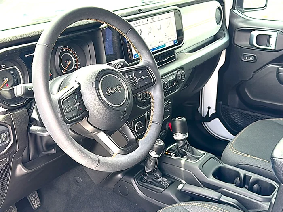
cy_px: 106
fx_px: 311
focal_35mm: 38
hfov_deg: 49.0
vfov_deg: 37.7
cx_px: 142
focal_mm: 6.86
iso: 125
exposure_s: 1/271
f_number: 1.78
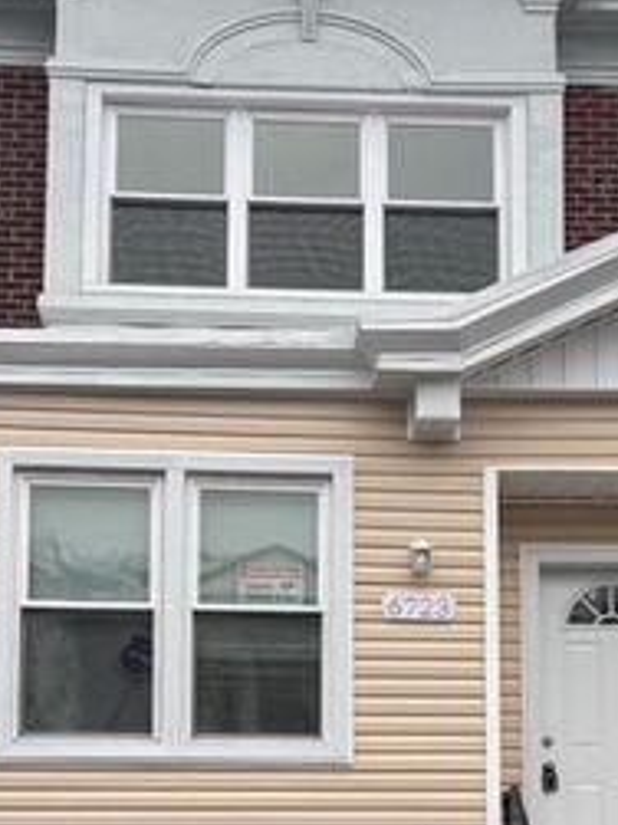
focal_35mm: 69
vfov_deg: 27.1
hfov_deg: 21.3
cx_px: 362
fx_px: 1644
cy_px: 764
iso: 50
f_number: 1.6
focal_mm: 5.96
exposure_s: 1/1522
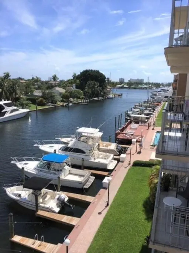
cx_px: 94
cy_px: 126
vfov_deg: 61.7
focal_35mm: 29
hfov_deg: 48.2
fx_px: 211
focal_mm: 4.15
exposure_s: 1/2331
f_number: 2.2
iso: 25
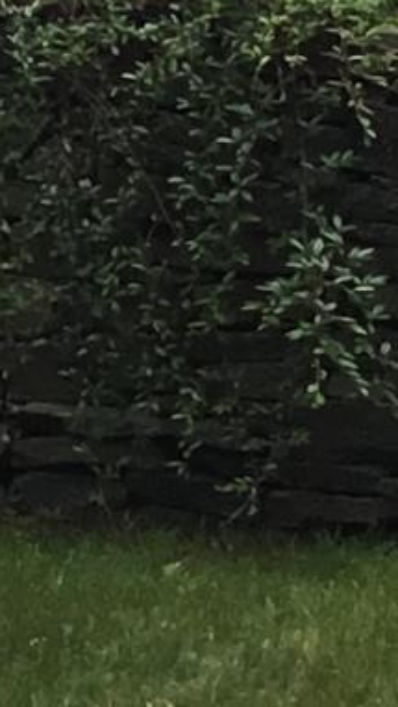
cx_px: -542
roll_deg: +2.7
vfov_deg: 7.9
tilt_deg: +0.6
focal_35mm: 265
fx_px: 4970
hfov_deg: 4.5
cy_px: -468
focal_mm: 3.3
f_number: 2.4
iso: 25
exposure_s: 1/558
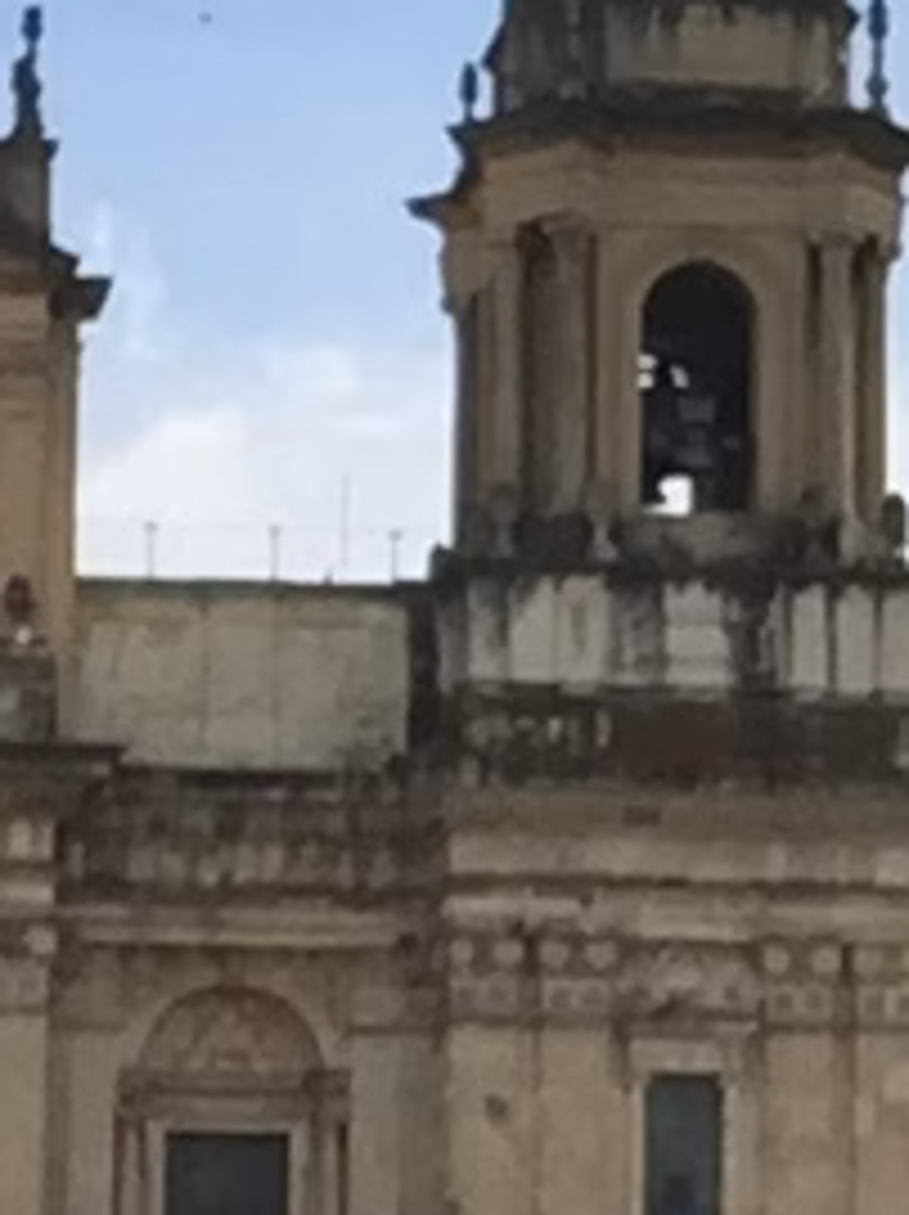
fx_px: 5155
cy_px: 1332
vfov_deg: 13.2
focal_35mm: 147
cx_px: 9
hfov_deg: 10.0
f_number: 2.2
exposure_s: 1/1328
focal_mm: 2.65
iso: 32
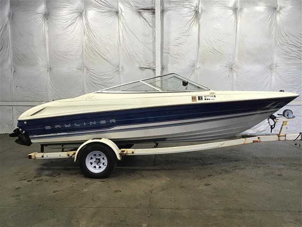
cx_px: 151
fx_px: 270
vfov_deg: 45.4
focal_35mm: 31
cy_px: 114
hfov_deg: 58.4
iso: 40
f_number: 2.4
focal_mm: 3.3
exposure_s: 1/30
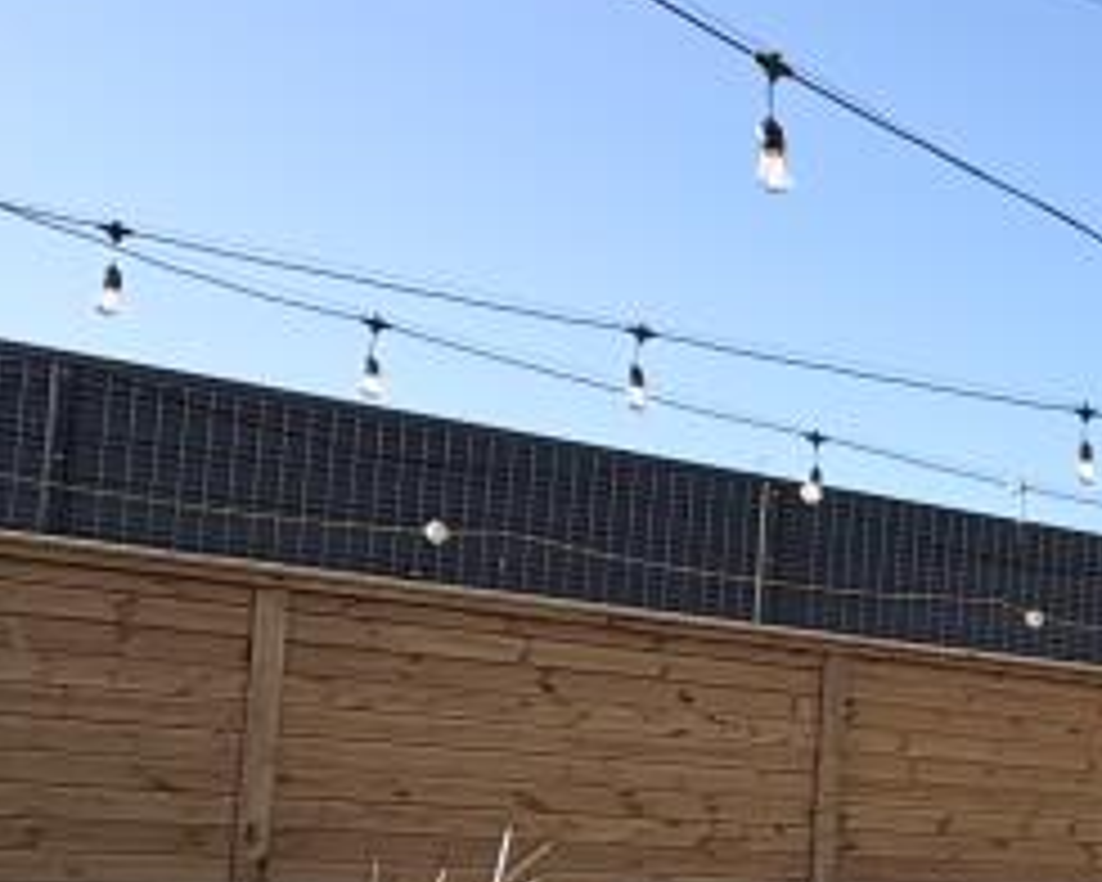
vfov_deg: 25.8
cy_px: 806
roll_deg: -2.2
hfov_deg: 25.6
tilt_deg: +3.3
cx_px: 1615
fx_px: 1859
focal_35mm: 57
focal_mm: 2.22
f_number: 2.2
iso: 40
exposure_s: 1/1143
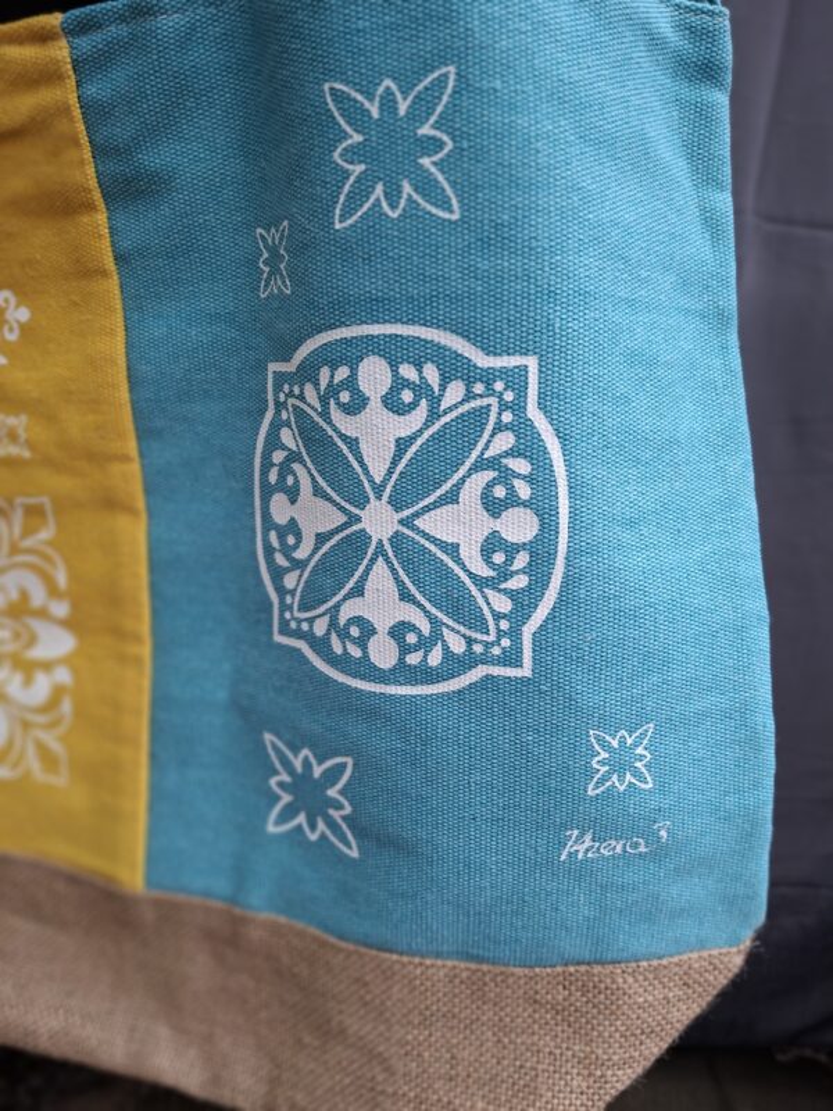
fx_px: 738
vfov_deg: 73.9
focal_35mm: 23
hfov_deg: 58.9
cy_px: 556
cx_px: 416
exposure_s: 1/100
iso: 100
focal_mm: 5.54
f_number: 1.8
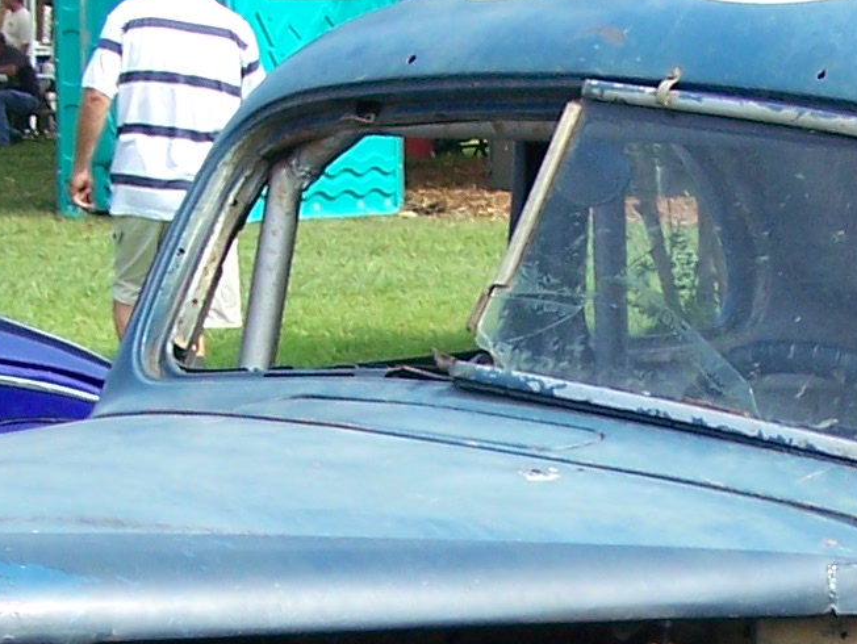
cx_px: 586
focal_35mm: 165
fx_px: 4088
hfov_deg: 12.0
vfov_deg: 8.9
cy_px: 844
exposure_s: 1/640
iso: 80
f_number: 2.8
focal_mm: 6.3
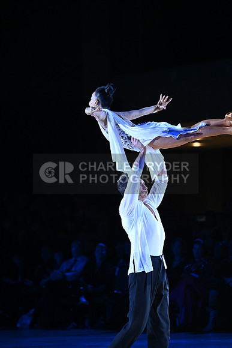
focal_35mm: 220
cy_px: 174
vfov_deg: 9.4
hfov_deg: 6.2
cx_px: 116
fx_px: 2125
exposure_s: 1/320
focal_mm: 220
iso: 3200
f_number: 5
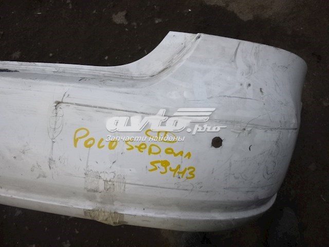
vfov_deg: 54.9
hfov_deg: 69.4
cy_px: 124
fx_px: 238
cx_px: 164
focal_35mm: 25
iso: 200
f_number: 3.9
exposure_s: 1/200
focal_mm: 4.5
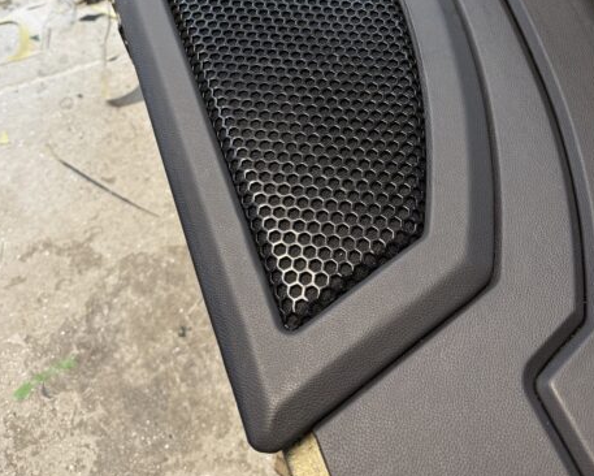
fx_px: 721
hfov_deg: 44.5
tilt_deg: -50.8
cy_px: 35
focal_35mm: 41
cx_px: 356
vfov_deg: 34.2
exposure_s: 1/60
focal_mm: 6.76
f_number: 1.78
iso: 200
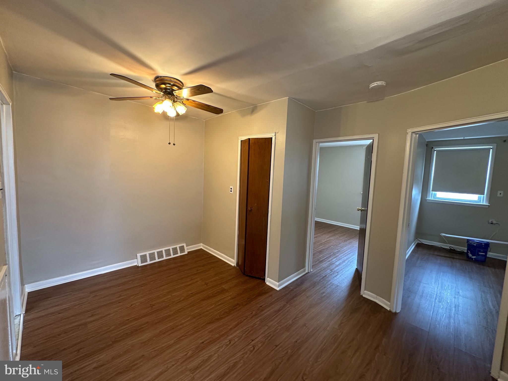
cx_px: 254
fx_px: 205
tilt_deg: -4.2
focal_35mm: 14
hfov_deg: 102.1
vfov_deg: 85.7
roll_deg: -2.0
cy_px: 190
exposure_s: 1/60
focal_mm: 2.22
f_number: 2.2
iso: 160
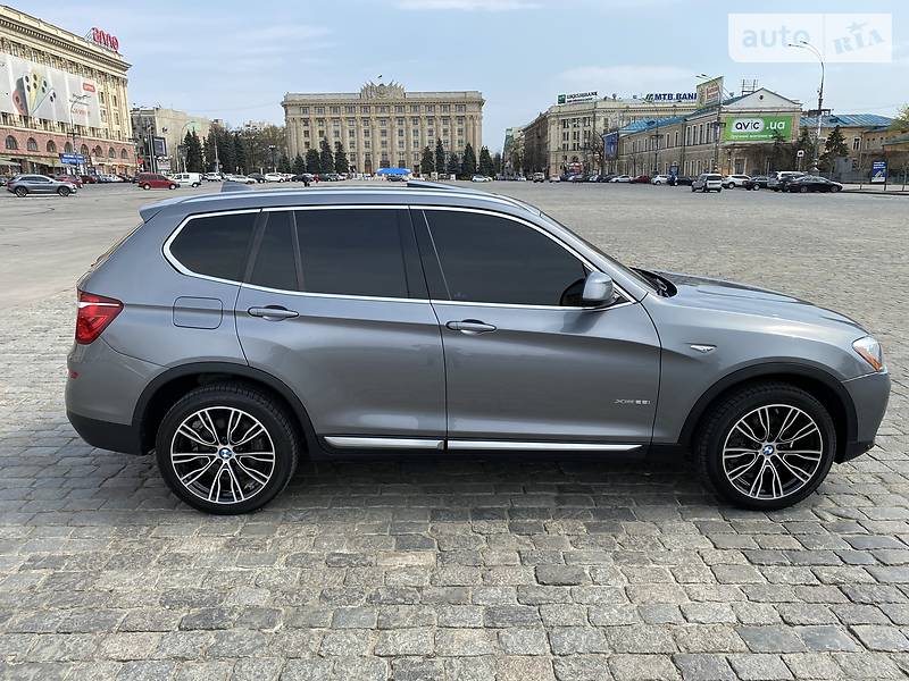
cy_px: 340
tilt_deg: -13.0
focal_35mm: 26
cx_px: 454
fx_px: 683
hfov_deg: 67.3
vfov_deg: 53.1
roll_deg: +1.1
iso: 32
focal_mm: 4.2
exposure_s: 1/1397
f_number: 1.8
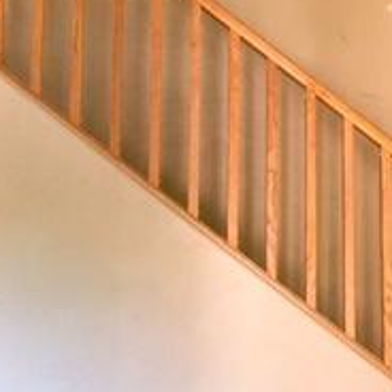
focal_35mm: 89
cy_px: 87
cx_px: 315
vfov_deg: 19.3
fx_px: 1140
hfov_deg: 19.3
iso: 64
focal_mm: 4.15
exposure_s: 1/15
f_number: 2.2
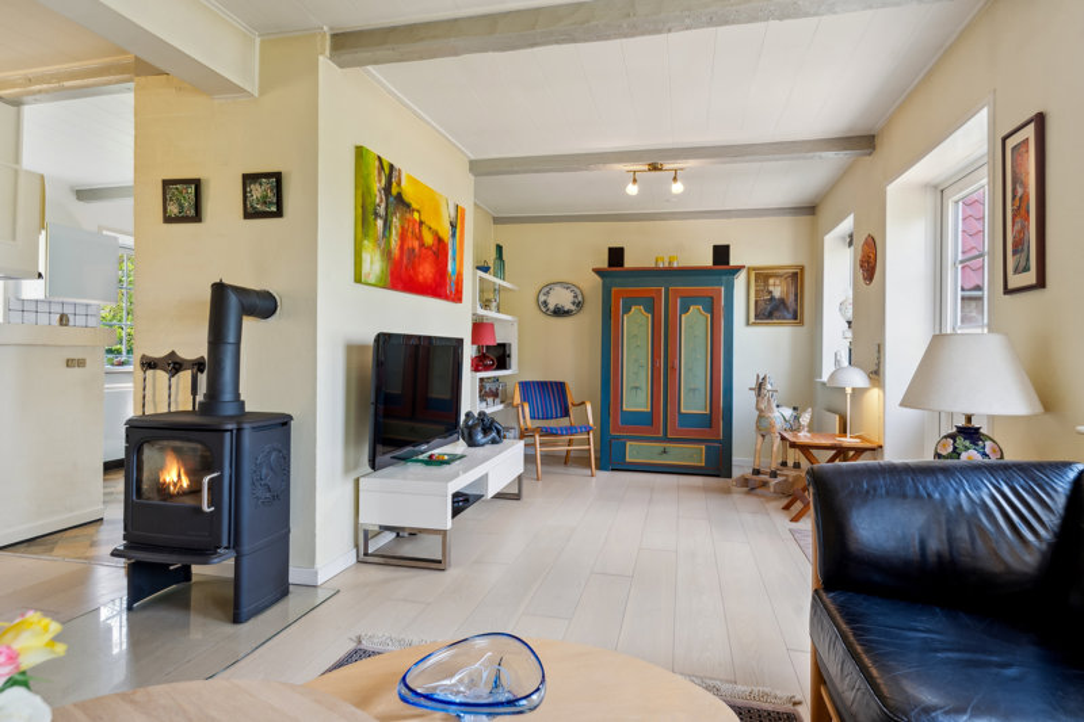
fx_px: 572
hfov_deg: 86.9
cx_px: 542
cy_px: 361
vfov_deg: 64.5
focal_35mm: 19
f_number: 8
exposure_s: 1/10
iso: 200
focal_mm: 19
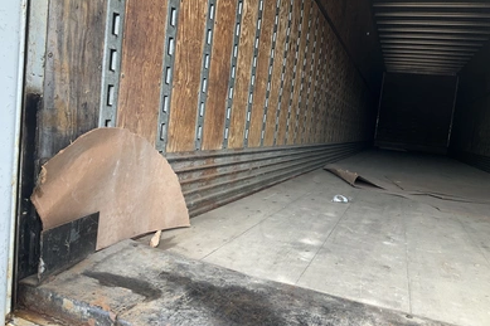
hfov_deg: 60.3
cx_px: 241
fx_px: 422
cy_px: 160
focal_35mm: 31
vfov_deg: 42.3
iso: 32
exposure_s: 1/122
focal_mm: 3
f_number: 1.8
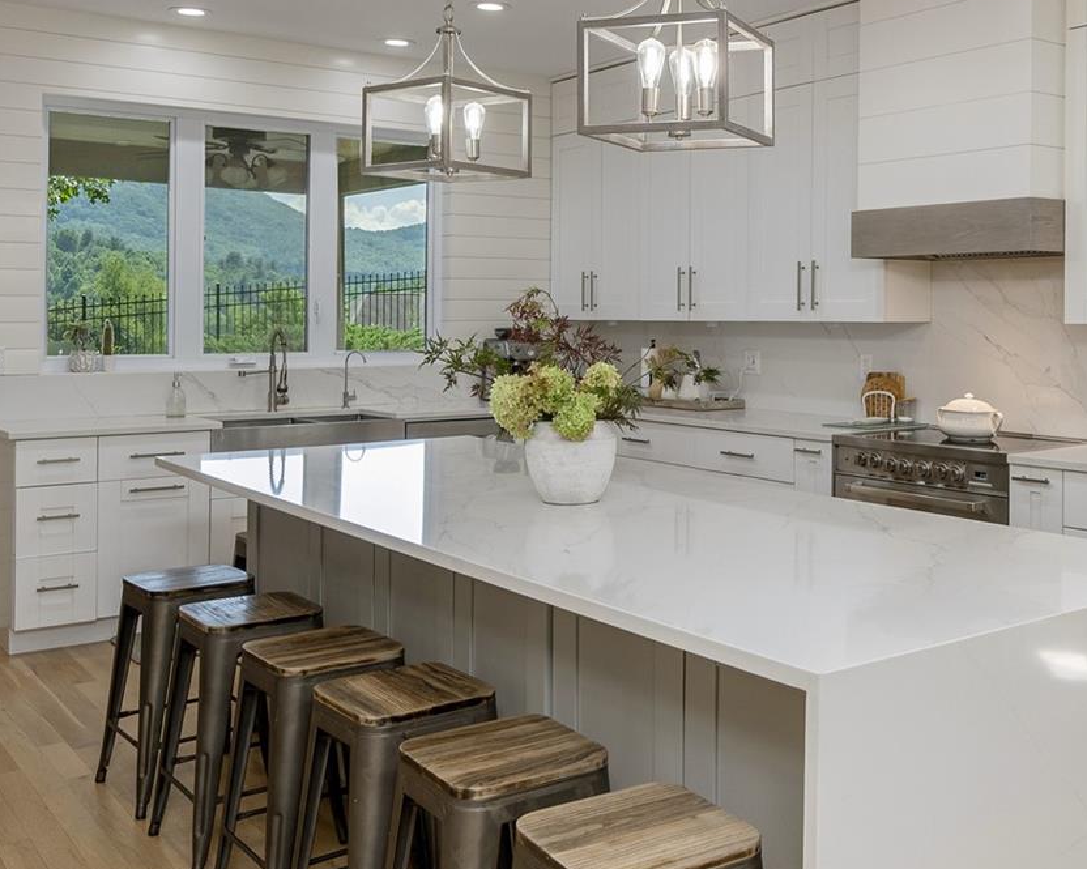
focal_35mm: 37
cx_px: 747
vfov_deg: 39.7
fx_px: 1190
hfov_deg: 48.1
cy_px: 308
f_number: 7.1
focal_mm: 16
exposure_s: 1/125
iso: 320
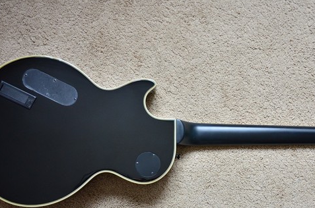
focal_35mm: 47
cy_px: 136
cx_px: 198
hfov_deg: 41.7
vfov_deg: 28.4
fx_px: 410
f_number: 2.8
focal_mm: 18.5
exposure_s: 1/30
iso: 560
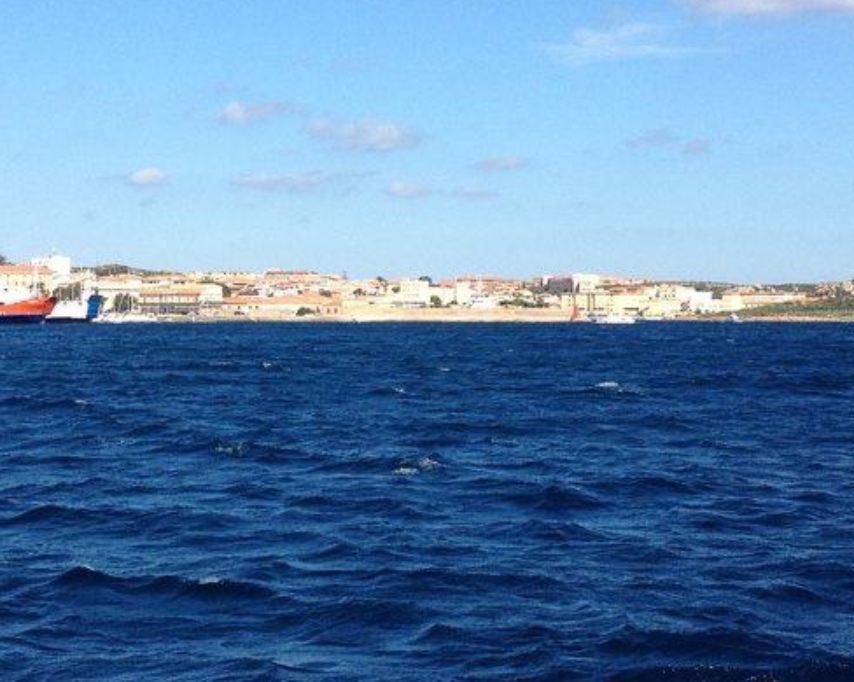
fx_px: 2122
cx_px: 376
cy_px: 243
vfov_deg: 18.2
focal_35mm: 84
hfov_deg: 22.7
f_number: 2.4
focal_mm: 4.28
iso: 64
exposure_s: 1/1727
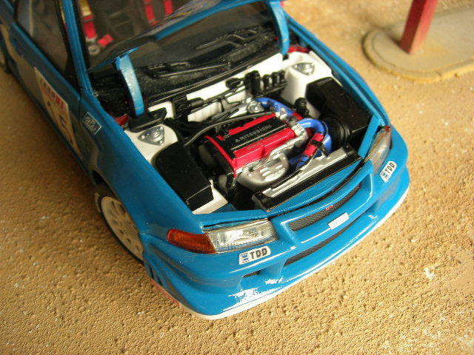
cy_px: 178
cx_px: 237
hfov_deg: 49.0
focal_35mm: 38
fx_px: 520
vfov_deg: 37.7
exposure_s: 1/15.6
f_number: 2.8
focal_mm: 7.8
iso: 64
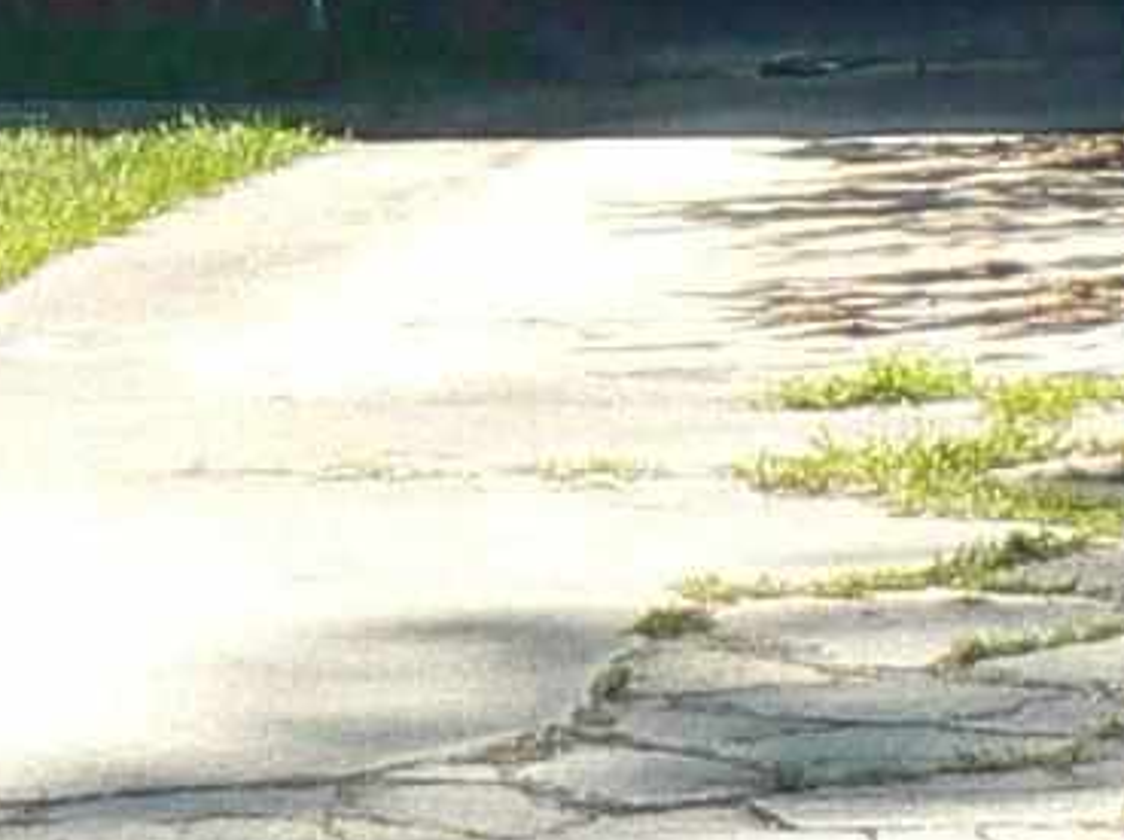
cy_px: -1966
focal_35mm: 275
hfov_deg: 7.2
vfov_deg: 5.0
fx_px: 8921
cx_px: -49
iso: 80
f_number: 5.6
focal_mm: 6
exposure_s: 1/160
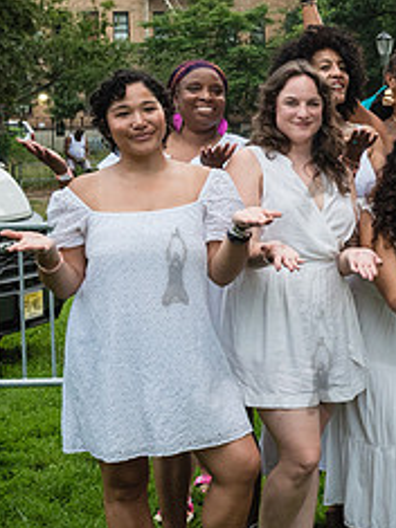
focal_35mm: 95
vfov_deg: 20.6
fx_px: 1450
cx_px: 581
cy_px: 204
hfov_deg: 14.6
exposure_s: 1/400
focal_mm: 31
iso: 2000
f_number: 5.6
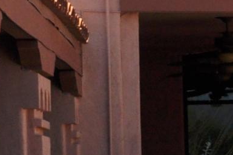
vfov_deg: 4.5
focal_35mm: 304
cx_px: 793
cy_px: 147
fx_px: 1966
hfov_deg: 6.1
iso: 200
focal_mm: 26
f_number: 9
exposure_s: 1/320
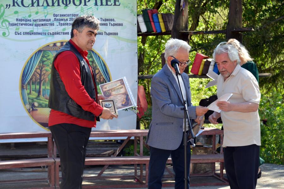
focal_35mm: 105
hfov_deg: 19.5
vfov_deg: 13.0
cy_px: 94
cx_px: 142
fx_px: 828
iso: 200
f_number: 4.5
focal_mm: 105
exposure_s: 1/80
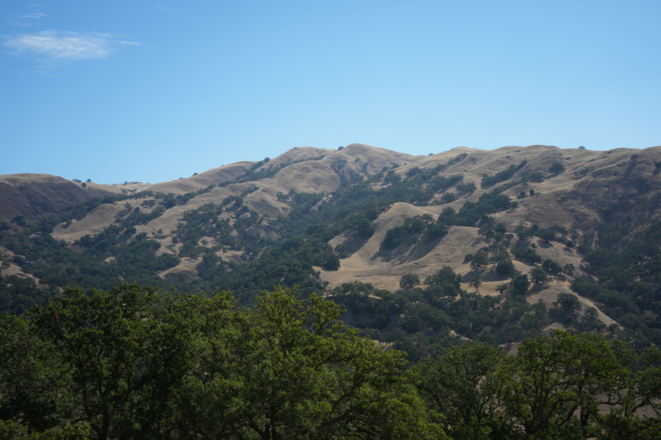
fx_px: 991
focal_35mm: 54
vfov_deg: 25.1
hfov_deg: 36.9
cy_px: 220
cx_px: 330
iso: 200
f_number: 4.5
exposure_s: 1/1250
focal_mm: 54
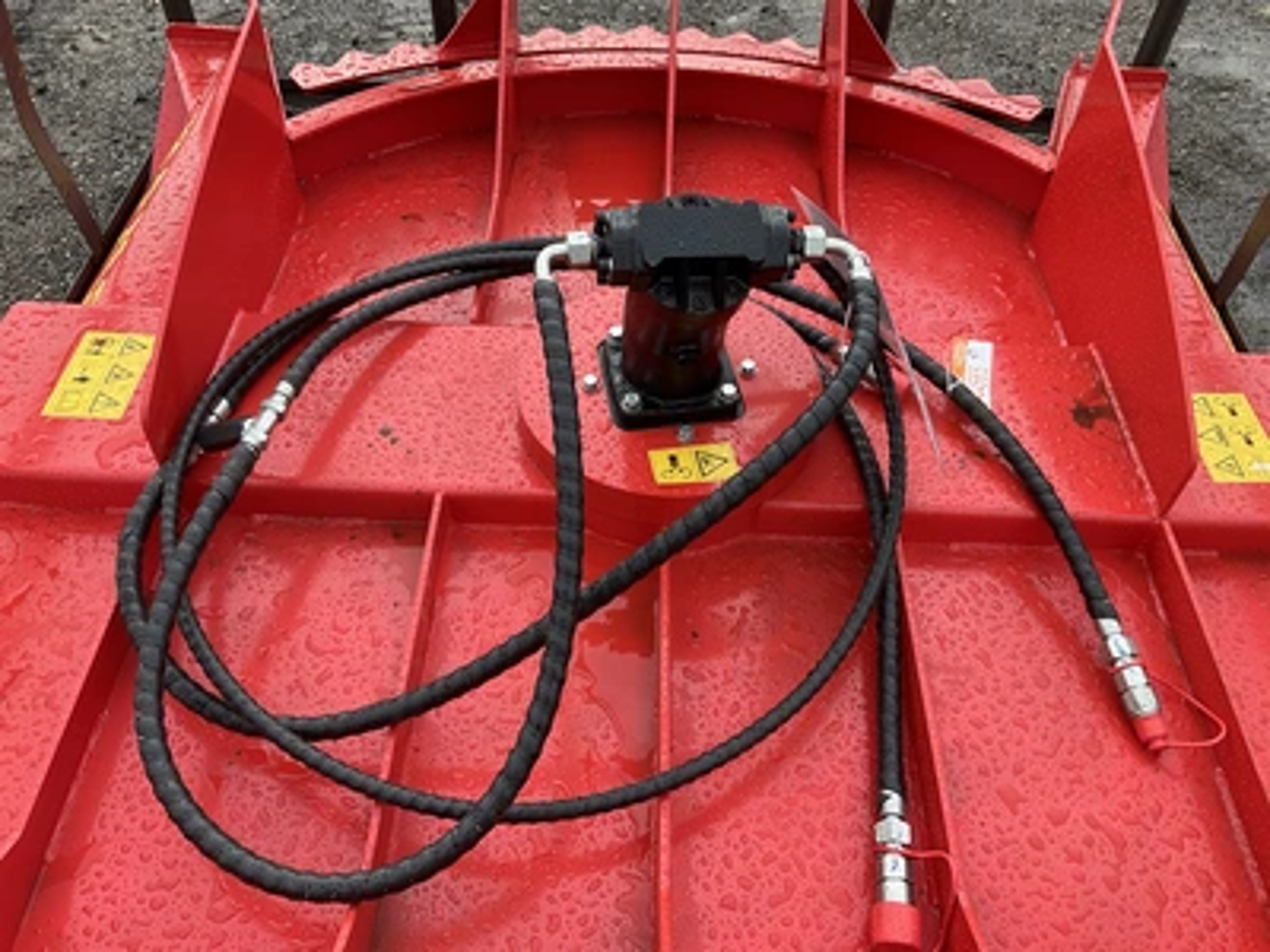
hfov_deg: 61.7
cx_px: 635
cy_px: 476
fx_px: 1064
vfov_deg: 48.2
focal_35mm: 29
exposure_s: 1/172
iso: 20
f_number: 1.8
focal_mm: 3
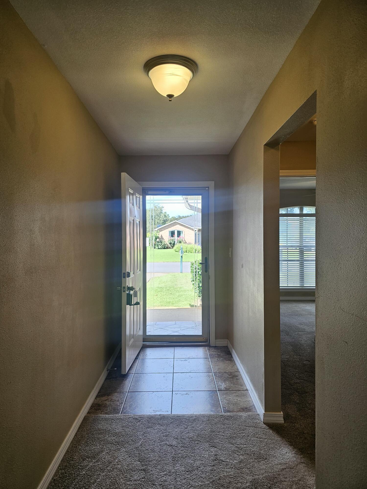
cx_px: 184
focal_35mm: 23
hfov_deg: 58.9
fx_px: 325
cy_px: 244
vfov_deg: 73.9
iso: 50
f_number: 1.7
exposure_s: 1/120
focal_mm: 6.3
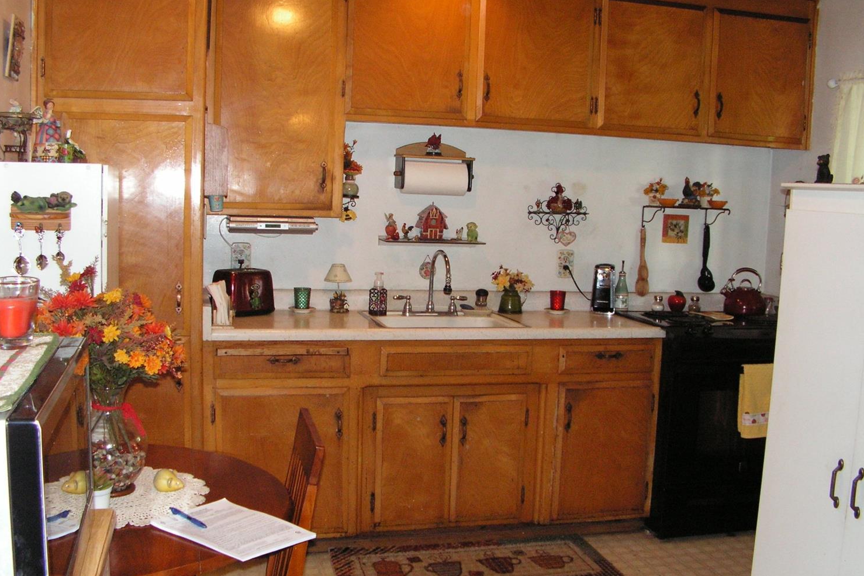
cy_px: 309
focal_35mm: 38
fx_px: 912
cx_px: 433
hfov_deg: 50.7
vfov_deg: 35.0
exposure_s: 1/40
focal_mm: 6
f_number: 3.2
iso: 160
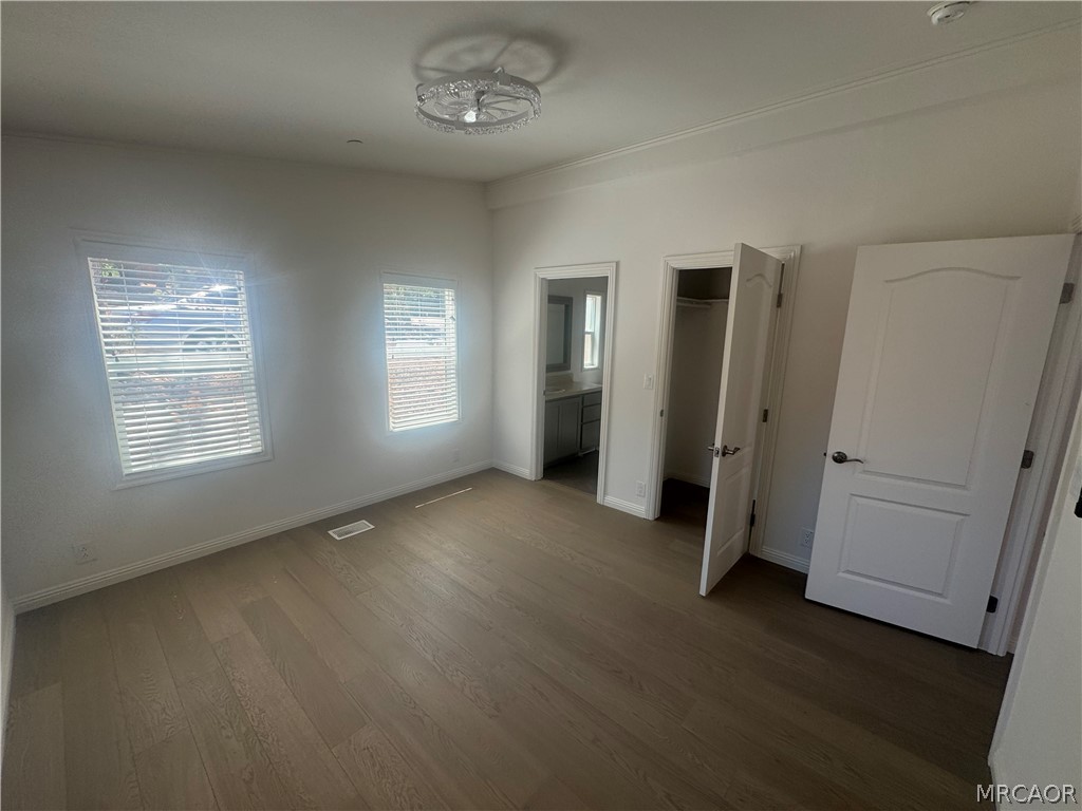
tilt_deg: -11.3
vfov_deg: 85.7
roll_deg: -0.5
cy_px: 406
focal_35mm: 14
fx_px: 438
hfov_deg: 102.1
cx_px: 541
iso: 40
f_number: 2.2
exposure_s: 1/150
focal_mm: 2.22
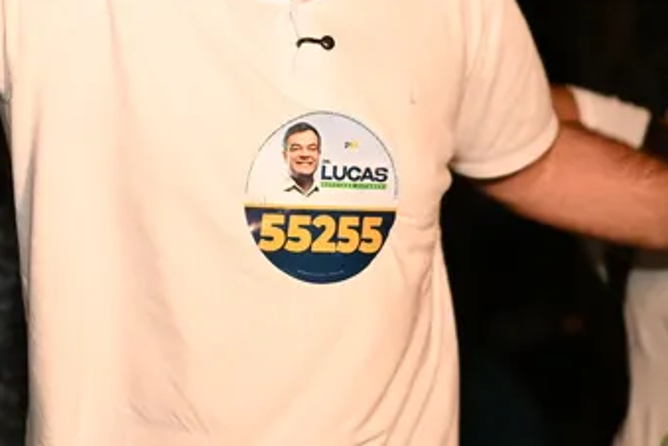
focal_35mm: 124
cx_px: 187
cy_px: 51
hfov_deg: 16.5
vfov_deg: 11.0
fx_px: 2301
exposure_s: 1/200
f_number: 1.4
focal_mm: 35
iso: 640
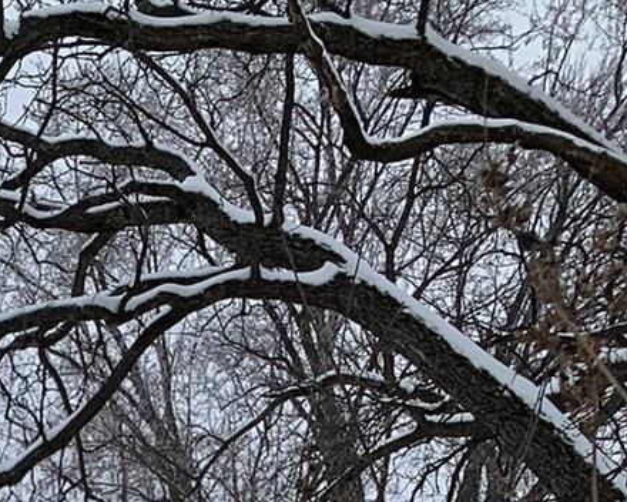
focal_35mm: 118
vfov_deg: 10.6
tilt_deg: -6.2
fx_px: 2190
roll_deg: +0.0
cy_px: 1312
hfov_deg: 14.8
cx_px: -396
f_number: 1.8
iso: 25
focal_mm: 4.25
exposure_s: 1/2114
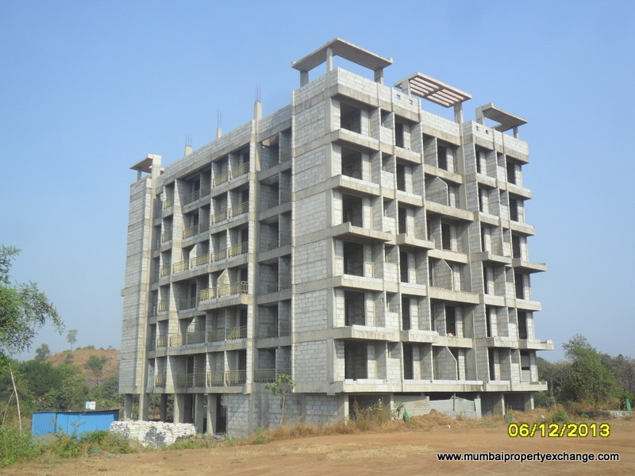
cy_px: 238
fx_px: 679
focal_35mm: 37
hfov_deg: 50.1
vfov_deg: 38.7
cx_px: 318
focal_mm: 6.6
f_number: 4
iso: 100
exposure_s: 1/750
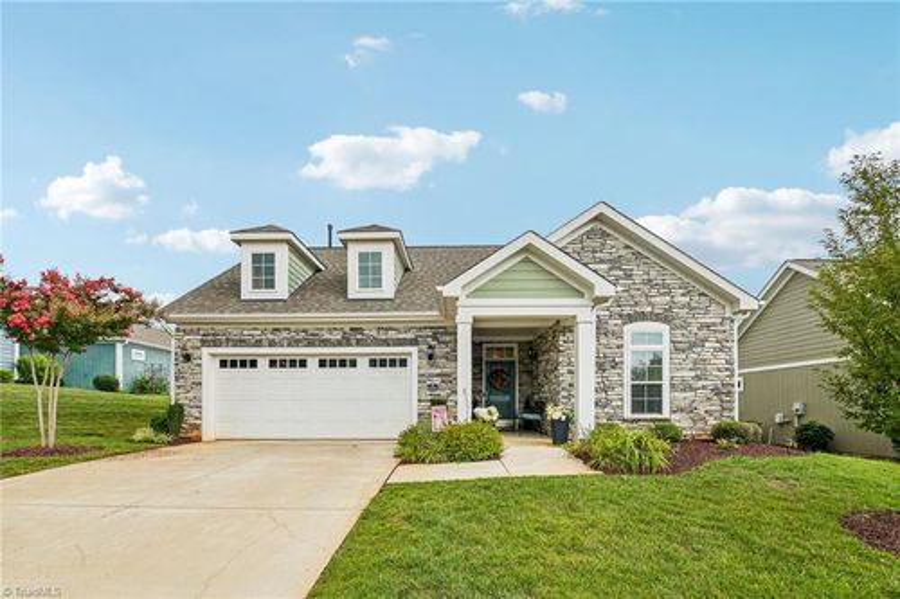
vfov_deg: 73.7
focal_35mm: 16
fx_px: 400
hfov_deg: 96.8
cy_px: 300
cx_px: 450
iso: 200
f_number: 9
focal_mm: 16
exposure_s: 1/250
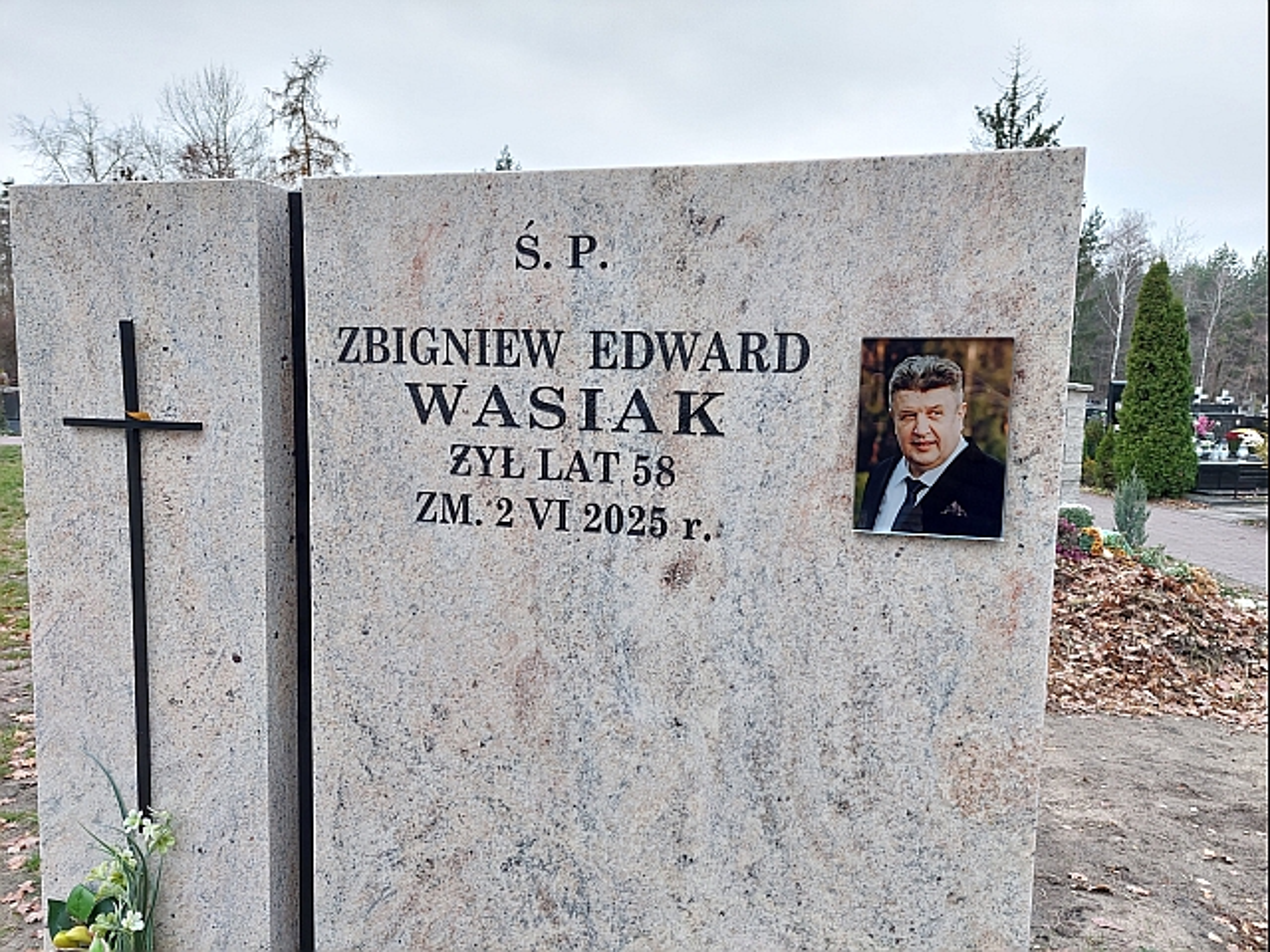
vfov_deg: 54.9
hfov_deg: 69.4
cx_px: 635
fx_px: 917
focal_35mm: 25
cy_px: 476
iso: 64
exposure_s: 1/50
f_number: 1.8
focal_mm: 5.23
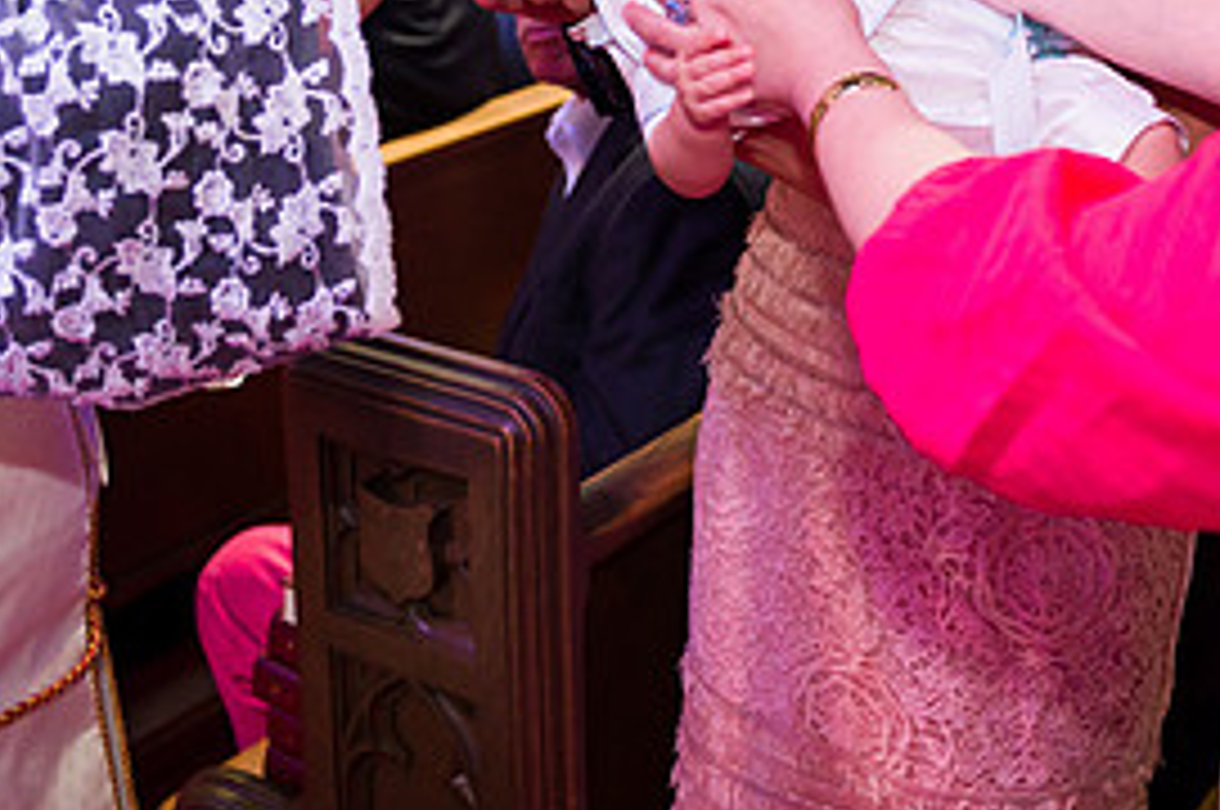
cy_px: -36
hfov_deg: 33.4
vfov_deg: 21.6
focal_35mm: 60
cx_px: 693
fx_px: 2031
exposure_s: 1/200
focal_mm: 28
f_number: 3.2
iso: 1600
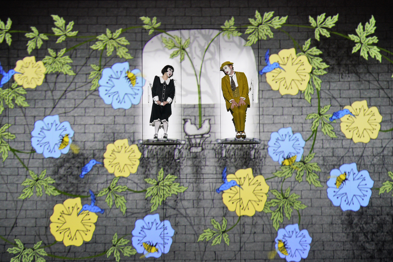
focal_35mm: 118
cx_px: 196
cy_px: 131
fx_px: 1288
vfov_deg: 11.6
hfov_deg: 17.3
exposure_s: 1/80
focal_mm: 118
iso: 4000
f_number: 5.6
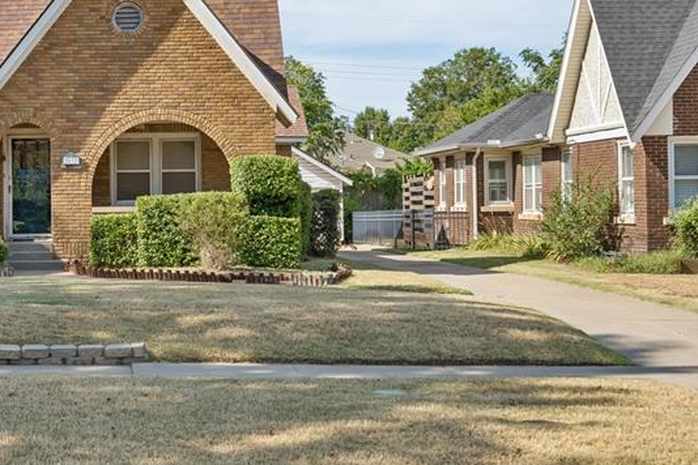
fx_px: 1299
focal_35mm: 67
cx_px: 78
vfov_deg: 20.3
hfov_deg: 29.0
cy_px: 185
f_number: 8
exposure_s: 1/500
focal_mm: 35
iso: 200
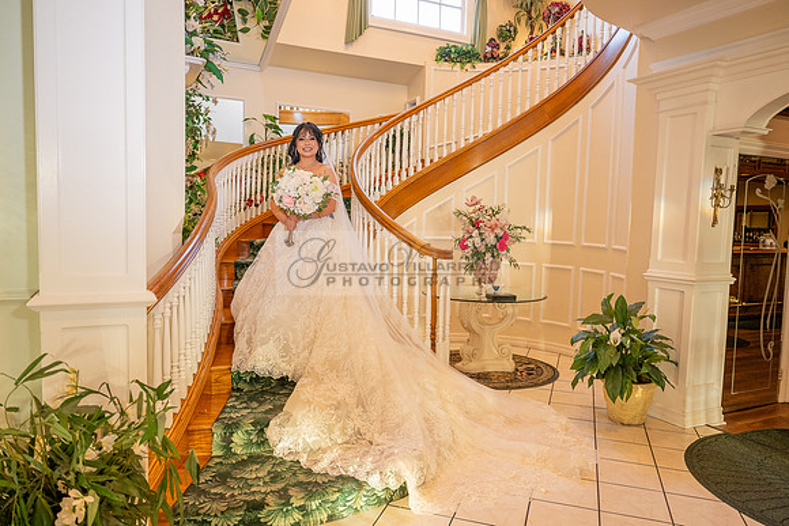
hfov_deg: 70.6
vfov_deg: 50.6
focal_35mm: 25
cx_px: 395
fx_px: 557
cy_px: 263
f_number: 2.8
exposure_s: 1/160
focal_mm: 24
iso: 1000
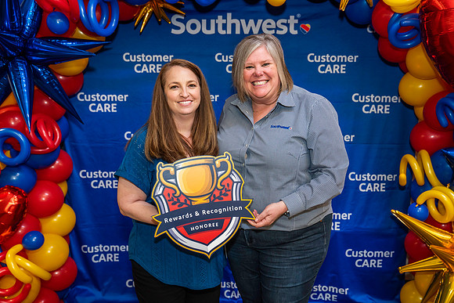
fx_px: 479
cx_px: 227
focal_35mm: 38
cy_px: 152
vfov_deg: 35.1
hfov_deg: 50.7
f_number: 4
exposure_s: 1/160
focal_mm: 38
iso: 1250
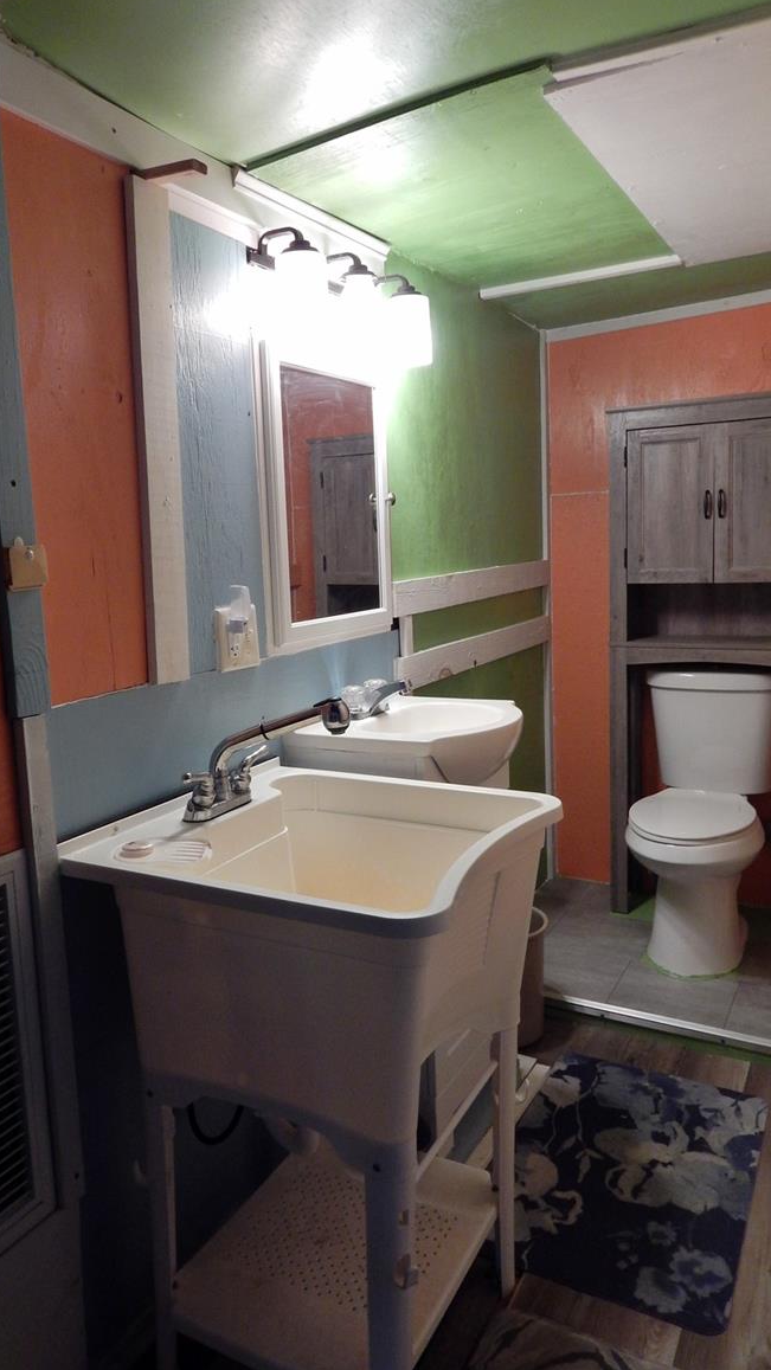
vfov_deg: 71.9
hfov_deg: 44.4
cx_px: 356
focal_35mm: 26
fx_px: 945
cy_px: 662
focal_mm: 4
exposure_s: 1/30
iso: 200
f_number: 3
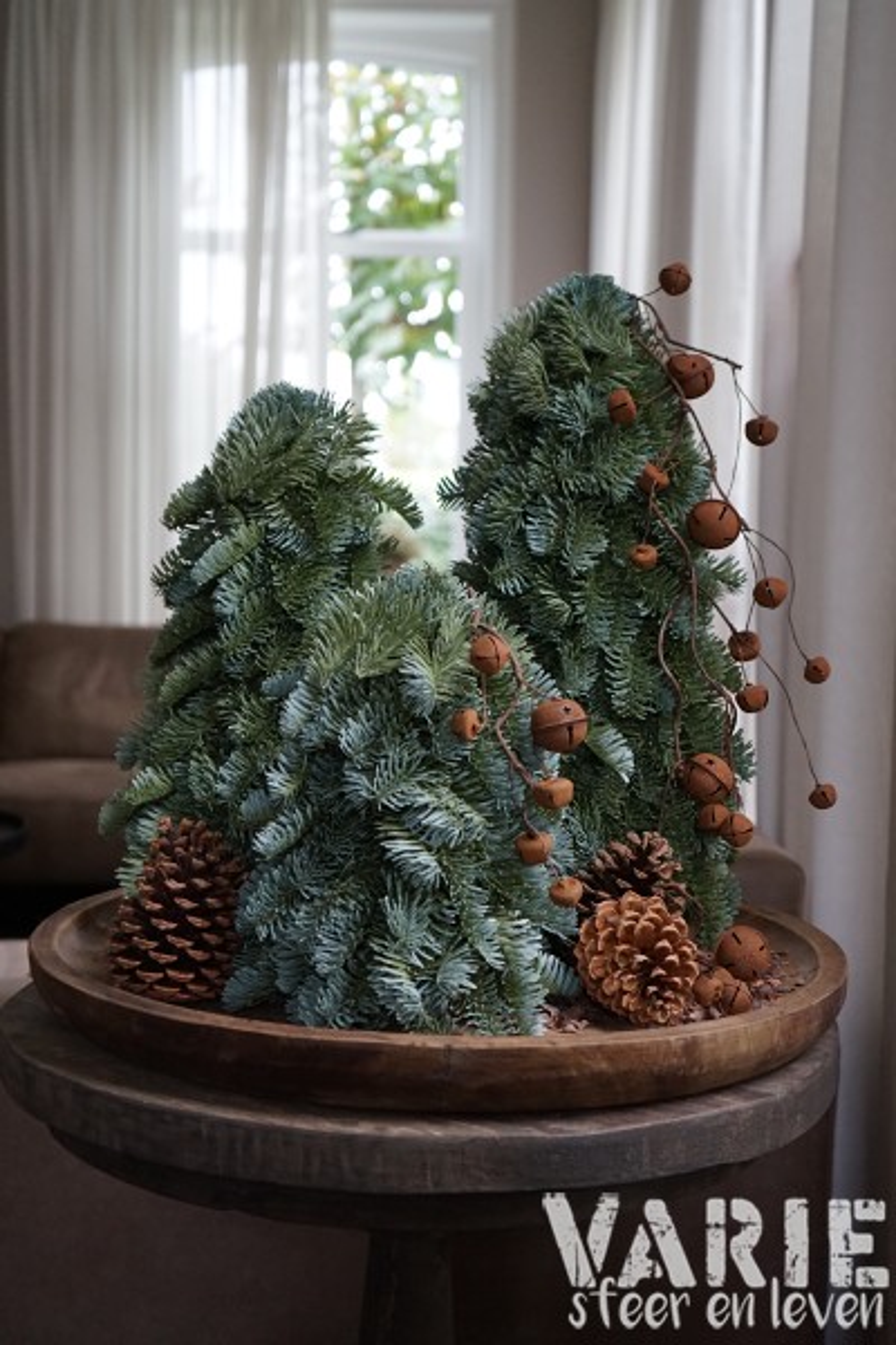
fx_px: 1493
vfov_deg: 48.5
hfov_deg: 33.4
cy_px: 672
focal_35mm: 40
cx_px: 448
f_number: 4.5
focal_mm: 40
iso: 2500
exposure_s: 1/160
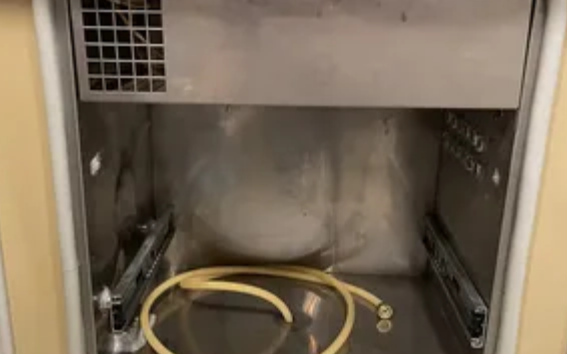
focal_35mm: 39
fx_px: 603
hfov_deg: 50.4
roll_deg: -1.2
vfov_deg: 32.7
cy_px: 200
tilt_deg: -17.4
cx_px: 285
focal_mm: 4.2
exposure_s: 1/43
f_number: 1.6
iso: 500
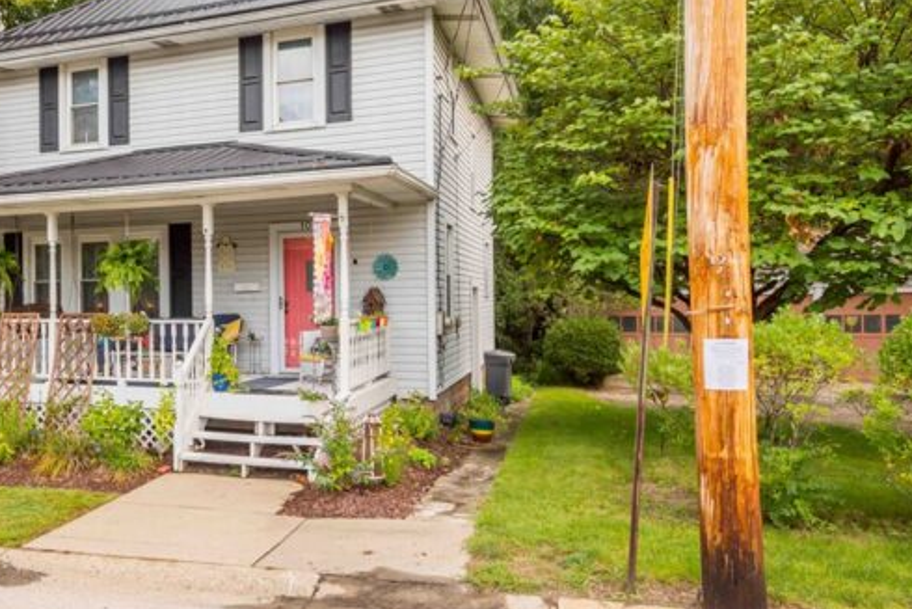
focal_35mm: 32
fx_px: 806
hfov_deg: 55.6
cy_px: 241
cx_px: 208
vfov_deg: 41.2
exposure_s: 1/125
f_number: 6.3
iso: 200
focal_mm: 13
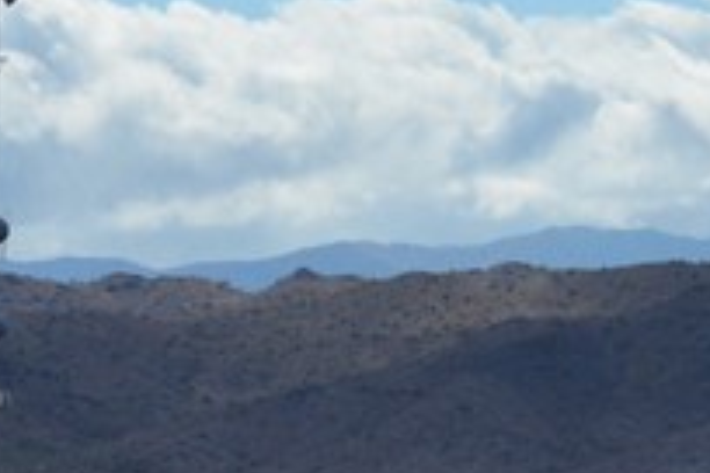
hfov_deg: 4.7
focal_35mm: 439
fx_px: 8651
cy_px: 250
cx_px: 1218
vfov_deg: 3.1
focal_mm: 55
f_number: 8
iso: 400
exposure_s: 1/2000
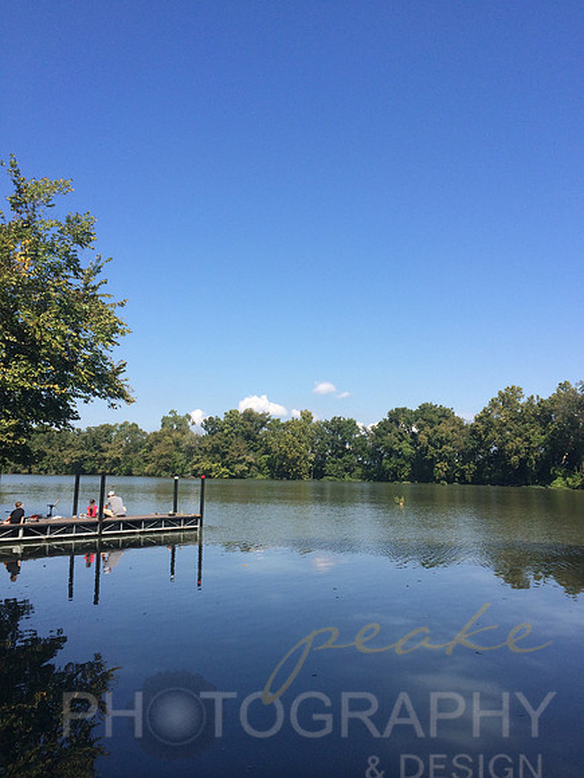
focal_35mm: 30
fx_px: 675
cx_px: 292
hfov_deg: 46.8
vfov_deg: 60.0
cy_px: 389
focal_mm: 4.12
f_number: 2.2
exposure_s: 1/2053
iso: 32
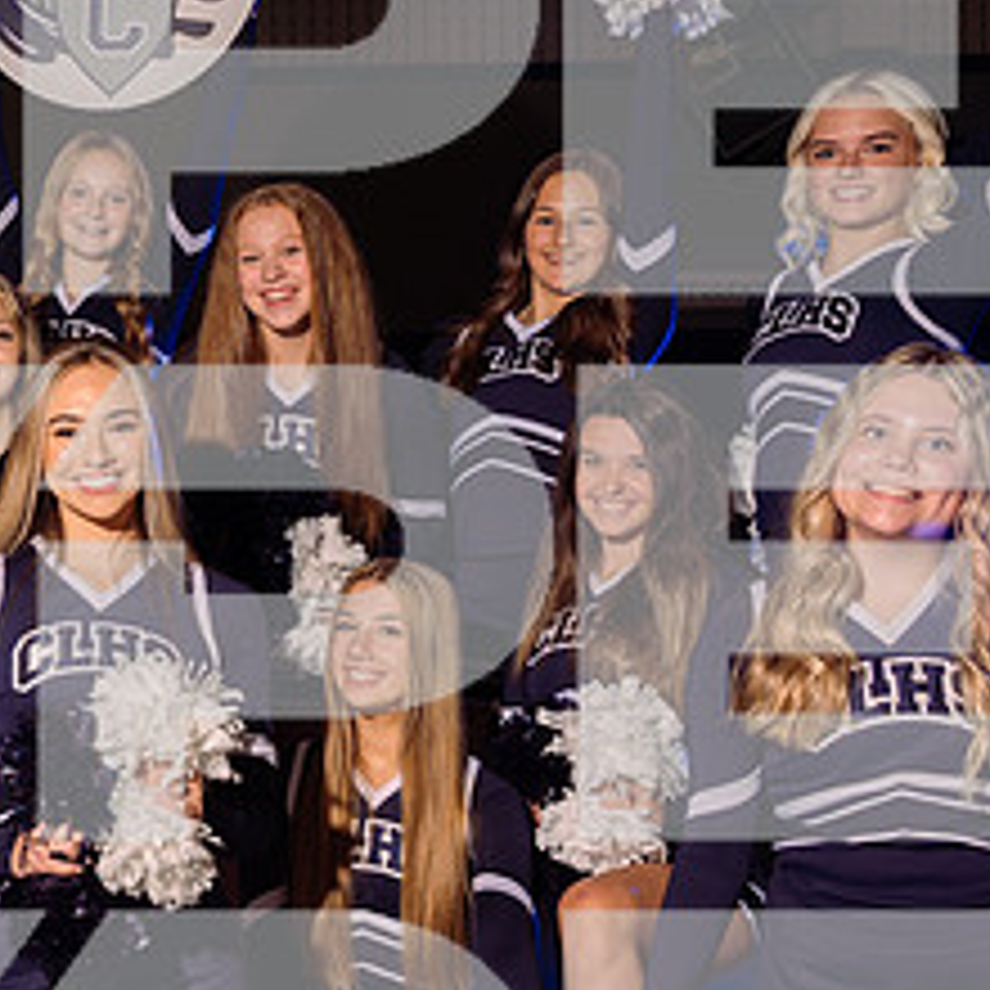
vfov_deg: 28.1
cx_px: -109
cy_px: 605
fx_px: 1974
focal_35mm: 61
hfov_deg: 25.9
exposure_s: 1/250
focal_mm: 26
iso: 100
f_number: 8
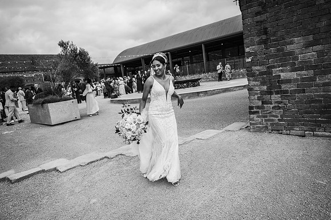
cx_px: 166
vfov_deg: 53.1
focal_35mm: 24
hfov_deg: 73.8
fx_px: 221
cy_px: 110
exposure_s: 1/1000
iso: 100
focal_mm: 24
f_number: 3.5
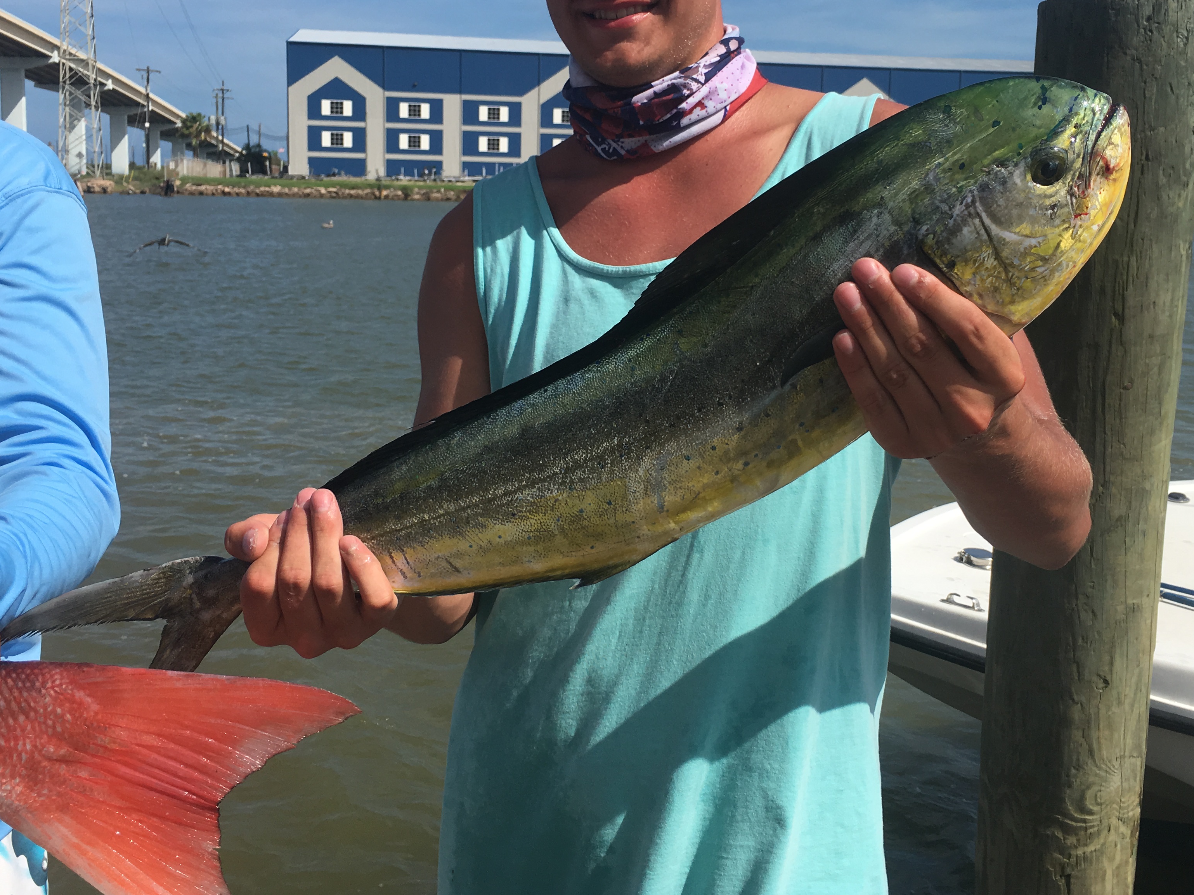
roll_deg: -1.4
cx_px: 651
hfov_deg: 48.9
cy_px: 368
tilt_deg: -9.9
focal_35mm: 38
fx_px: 1311
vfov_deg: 37.6
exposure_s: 1/2404
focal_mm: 4.15
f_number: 2.2
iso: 25
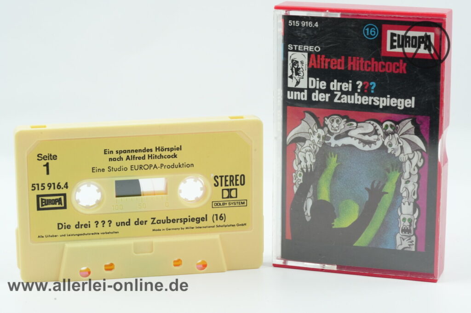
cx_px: 236
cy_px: 156
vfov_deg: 15.2
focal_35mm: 90
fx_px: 1177
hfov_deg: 22.6
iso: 2500
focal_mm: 90
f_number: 16
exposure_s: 1/30
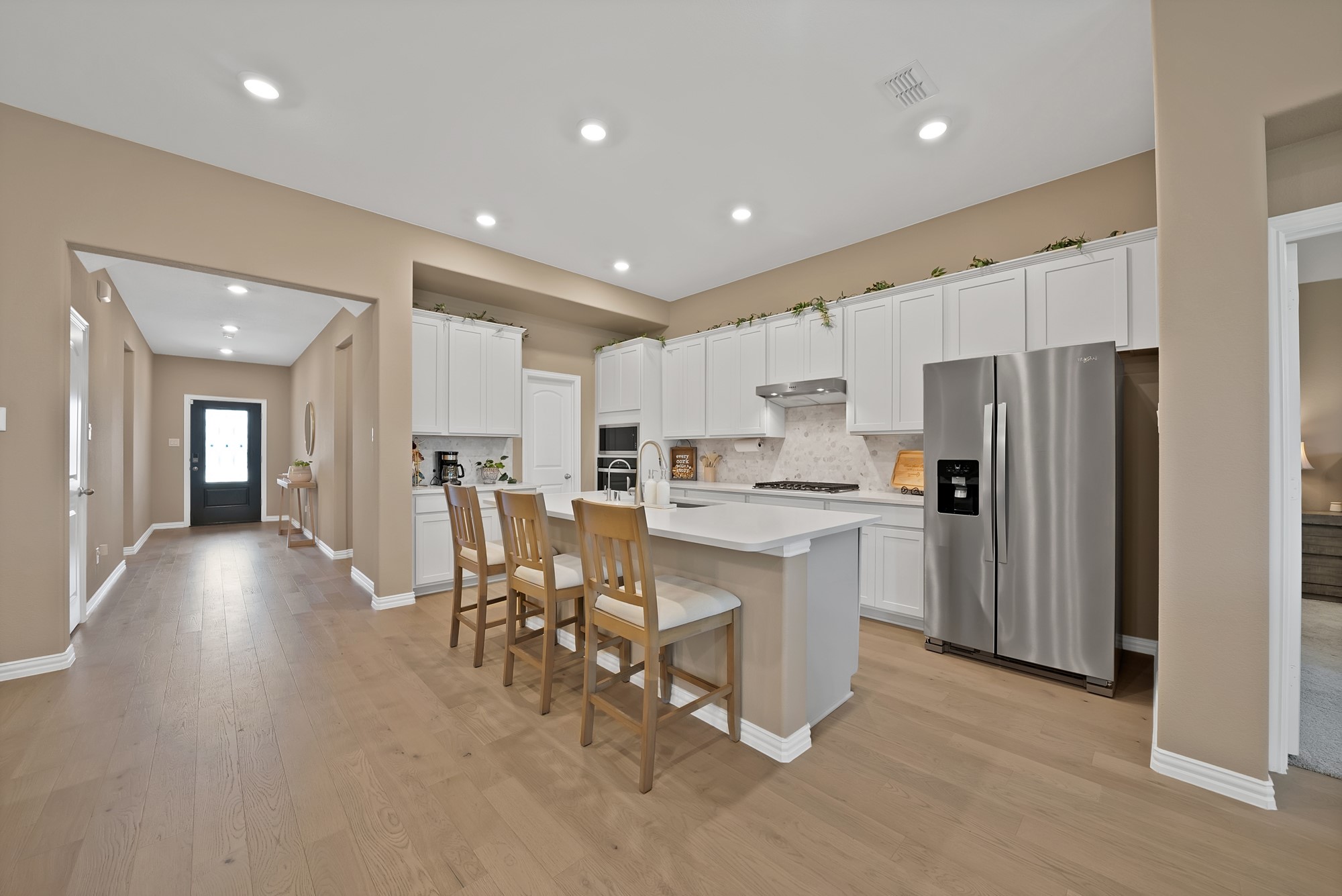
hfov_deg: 112.6
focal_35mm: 12
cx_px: 671
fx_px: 447
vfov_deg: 90.1
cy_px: 448
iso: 640
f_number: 9
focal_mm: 12
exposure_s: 1/1.67
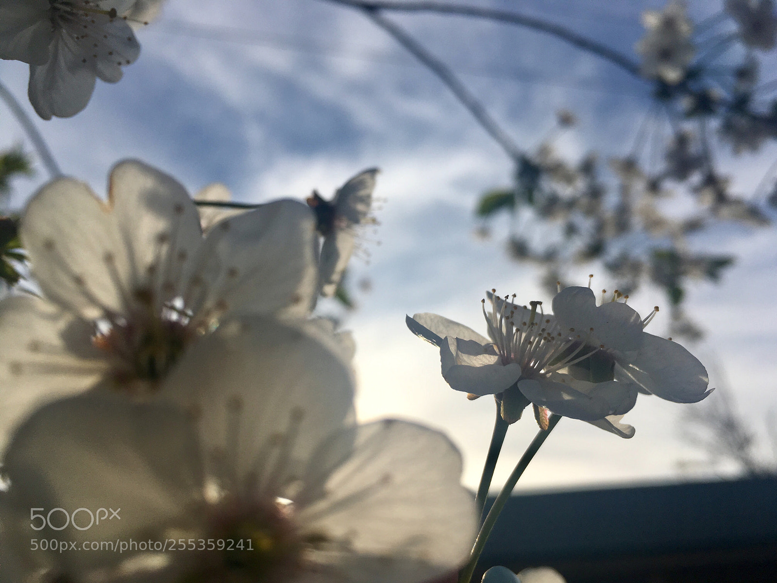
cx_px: 388
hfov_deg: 61.7
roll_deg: +2.6
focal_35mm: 29
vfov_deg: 48.2
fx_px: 651
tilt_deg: +33.0
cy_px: 292
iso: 25
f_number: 2.2
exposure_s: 1/2849
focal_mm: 4.15
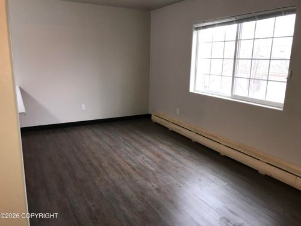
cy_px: 113
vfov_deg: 49.7
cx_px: 150
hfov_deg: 63.4
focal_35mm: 28
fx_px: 243
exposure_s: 1/30
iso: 50
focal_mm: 3.99
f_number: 1.8
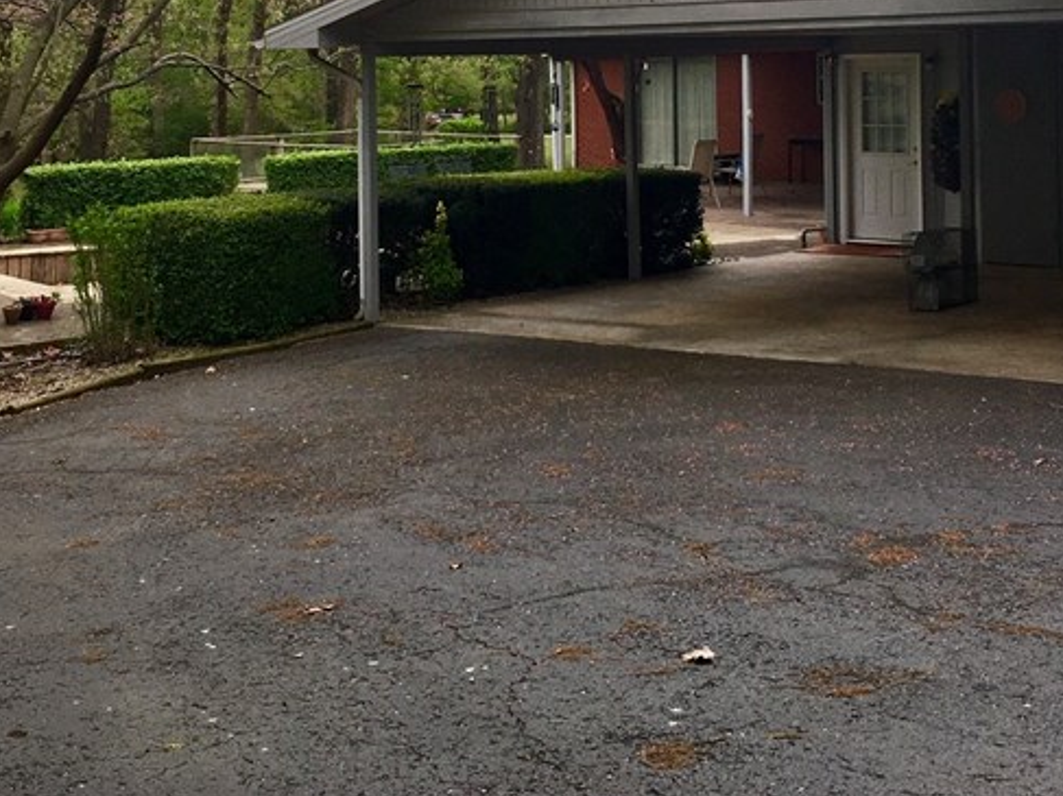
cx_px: 554
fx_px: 1873
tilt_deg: +1.0
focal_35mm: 61
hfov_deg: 31.7
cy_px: 20
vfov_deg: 23.1
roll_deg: -0.1
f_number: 2.2
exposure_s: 1/60
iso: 32
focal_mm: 4.15
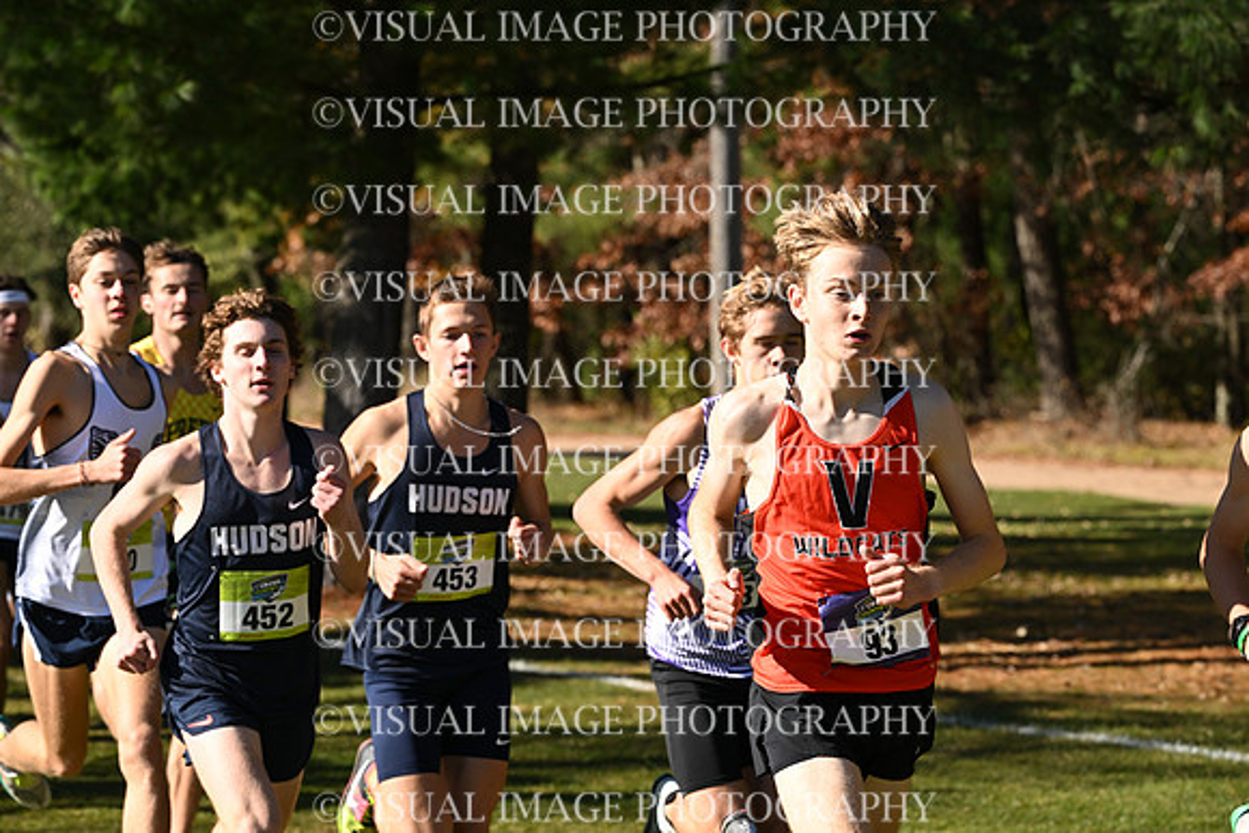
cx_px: 624
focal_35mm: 145
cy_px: 416
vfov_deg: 9.5
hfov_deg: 14.2
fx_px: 5032
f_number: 7.1
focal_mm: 145
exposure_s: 1/1000
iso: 400
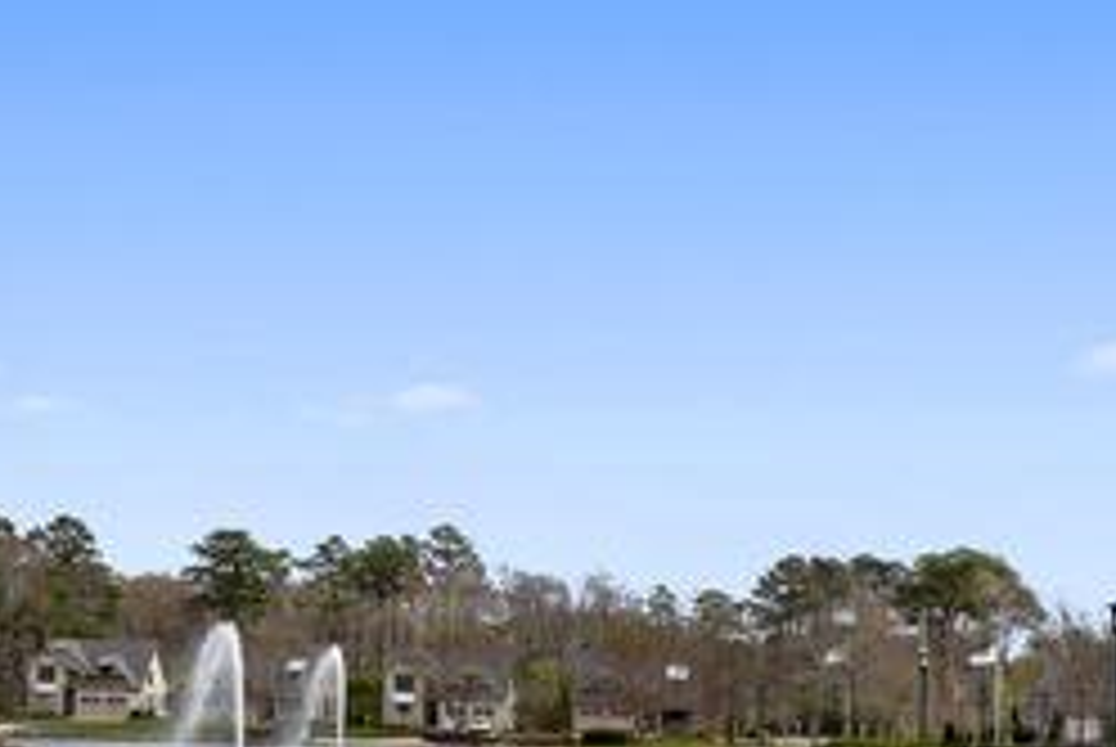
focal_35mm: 66
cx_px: 50
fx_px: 2048
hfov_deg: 28.9
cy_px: 513
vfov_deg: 20.6
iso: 200
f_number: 11
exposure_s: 1/500
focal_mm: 32
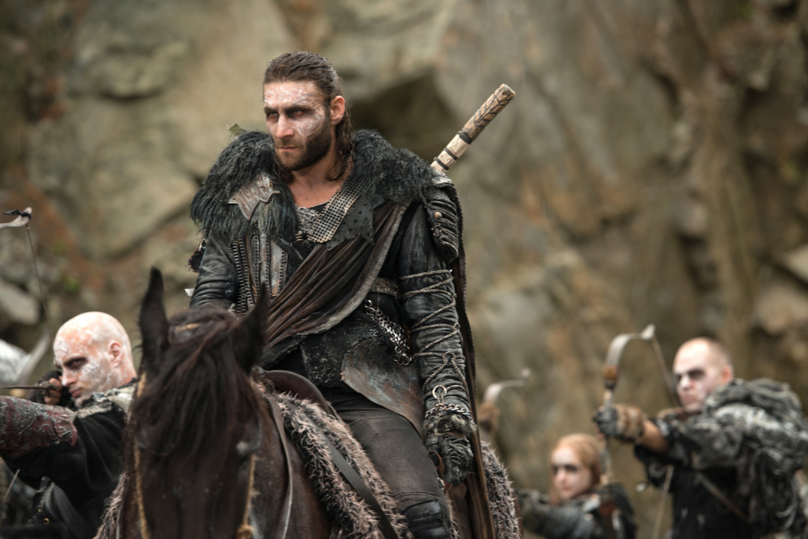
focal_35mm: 165
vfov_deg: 8.3
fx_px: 3704
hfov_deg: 12.4
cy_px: 270
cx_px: 404
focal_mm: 165
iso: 320
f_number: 4
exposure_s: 1/160
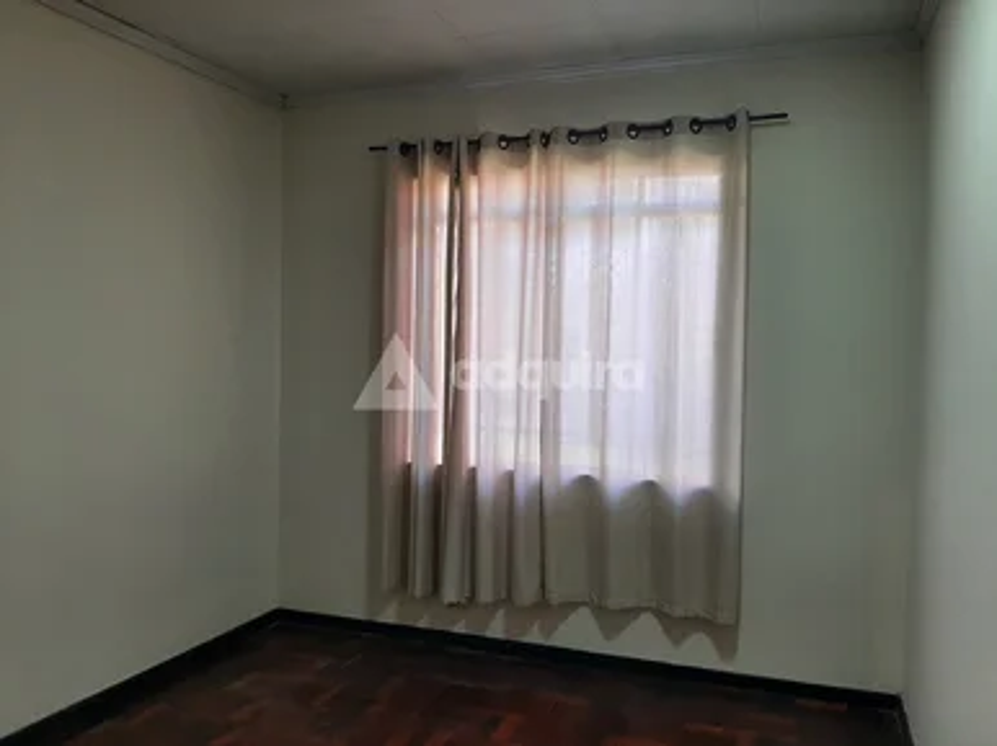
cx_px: 498
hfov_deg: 67.3
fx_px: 748
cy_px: 373
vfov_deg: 53.0
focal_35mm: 26
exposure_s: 1/50
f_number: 1.7
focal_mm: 3.93
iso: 64
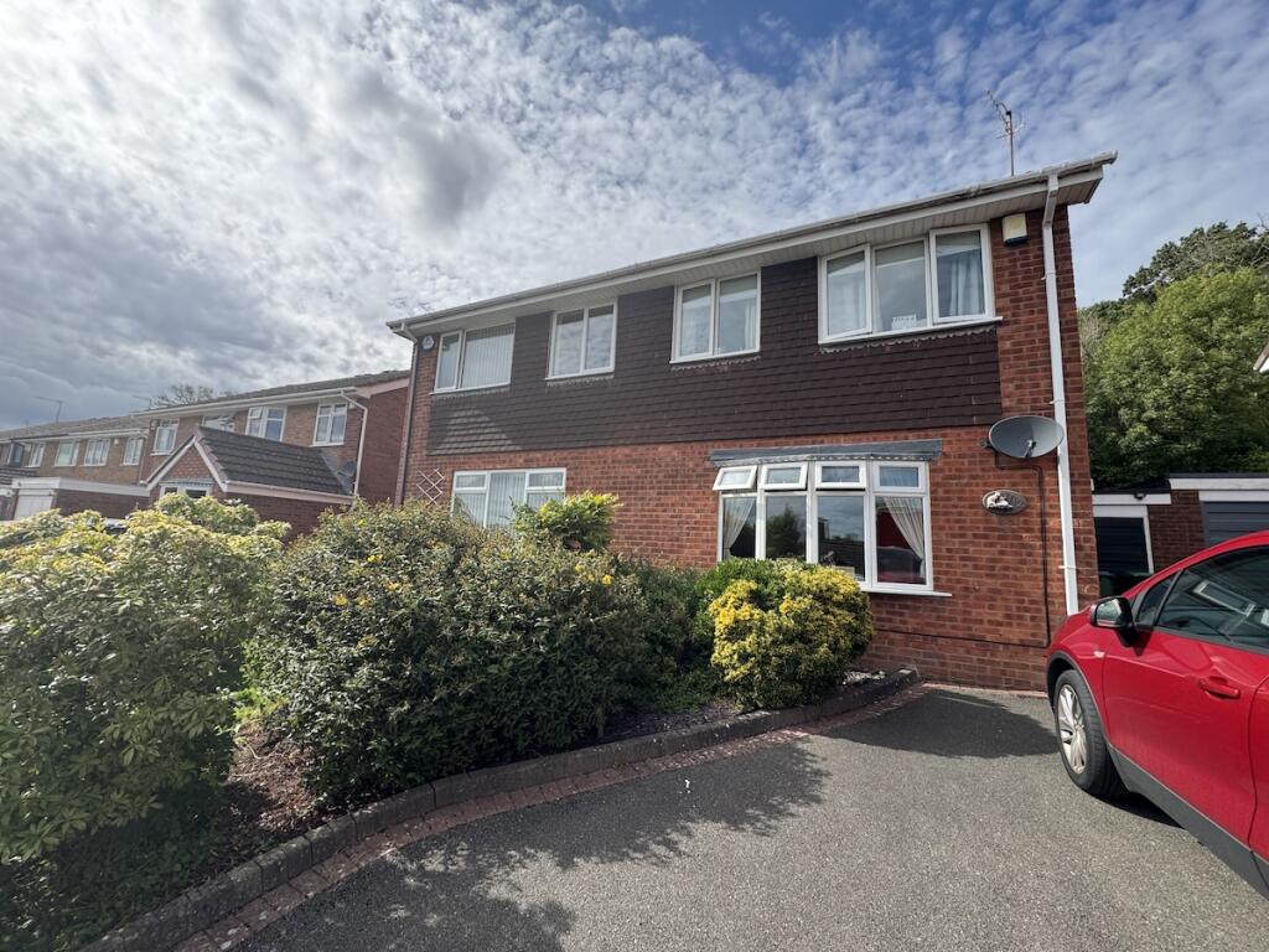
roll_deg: -3.5
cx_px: 634
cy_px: 476
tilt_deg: +7.9
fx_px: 513
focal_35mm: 14
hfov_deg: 102.1
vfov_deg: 85.7
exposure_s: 1/1063
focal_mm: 2.22
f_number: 2.2
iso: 50
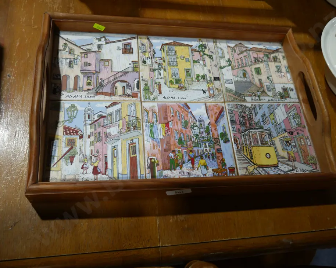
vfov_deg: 42.2
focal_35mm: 35
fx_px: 348
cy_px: 130
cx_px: 188
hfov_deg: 51.4
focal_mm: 16
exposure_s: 1/100
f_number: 3.6
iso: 200
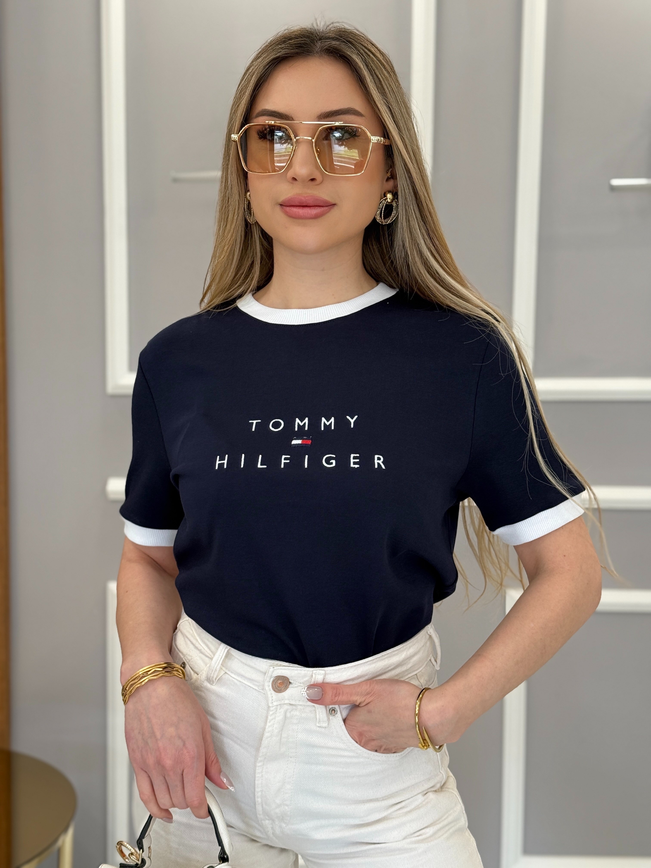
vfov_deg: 39.7
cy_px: 434
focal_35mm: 48
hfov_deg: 30.3
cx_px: 326
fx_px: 1204
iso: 100
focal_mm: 6.76
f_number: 1.78
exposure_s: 1/113
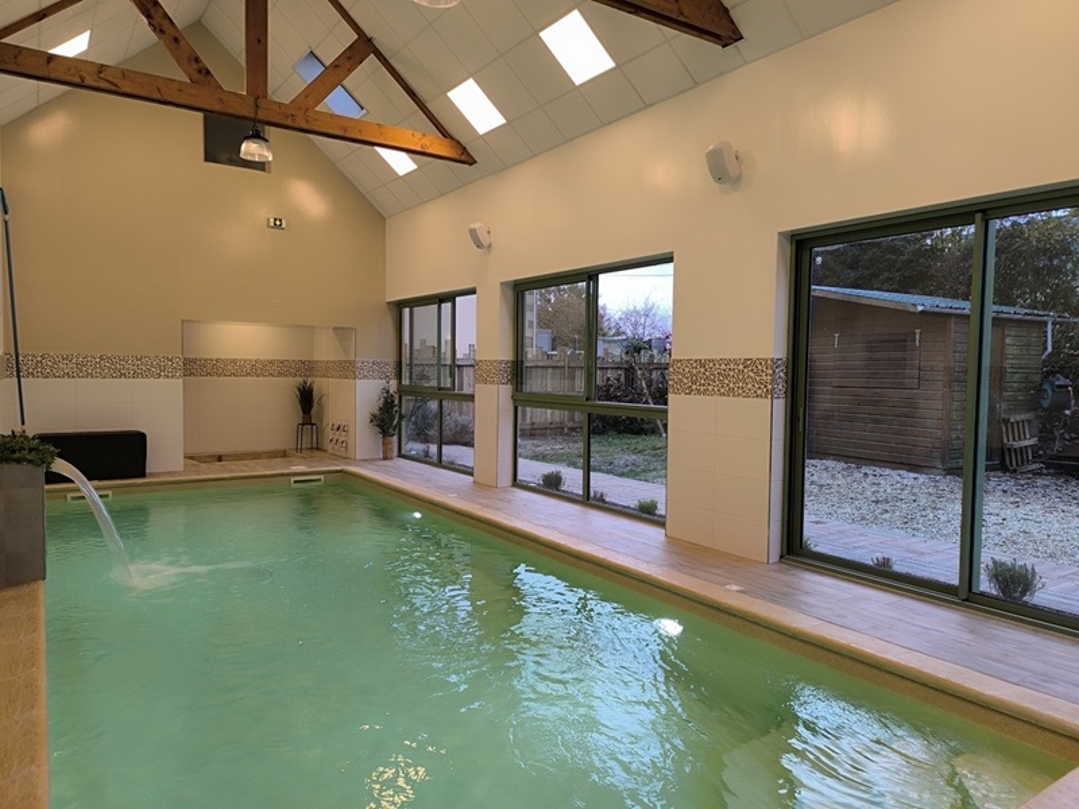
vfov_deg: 58.9
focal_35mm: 23
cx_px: 540
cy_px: 404
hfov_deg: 73.9
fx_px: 717
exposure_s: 1/100
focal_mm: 6.14
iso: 160
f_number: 1.65
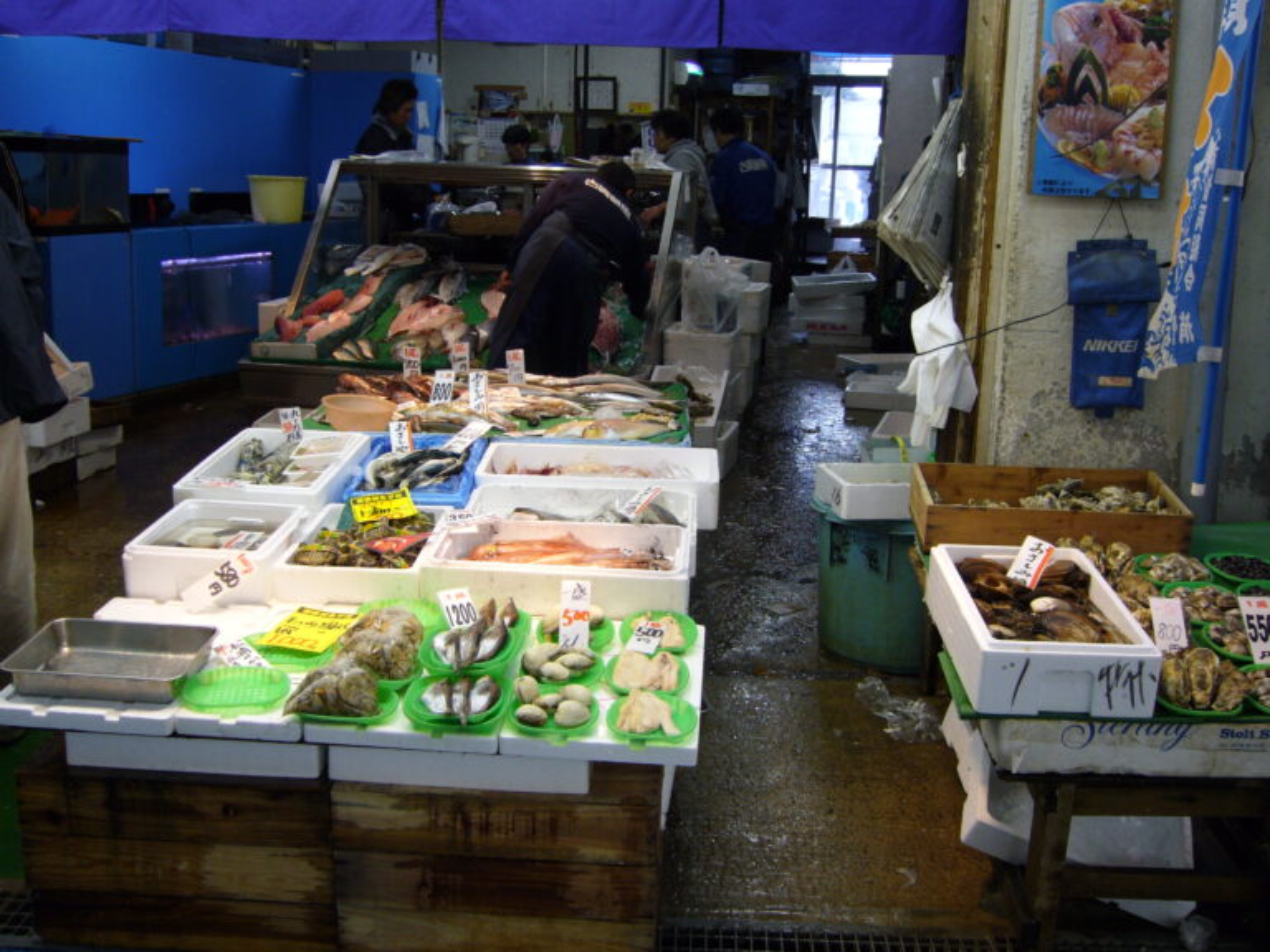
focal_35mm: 40
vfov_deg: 36.0
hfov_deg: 46.8
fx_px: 1468
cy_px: 476
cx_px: 635
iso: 100
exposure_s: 1/20
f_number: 3
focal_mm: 6.6
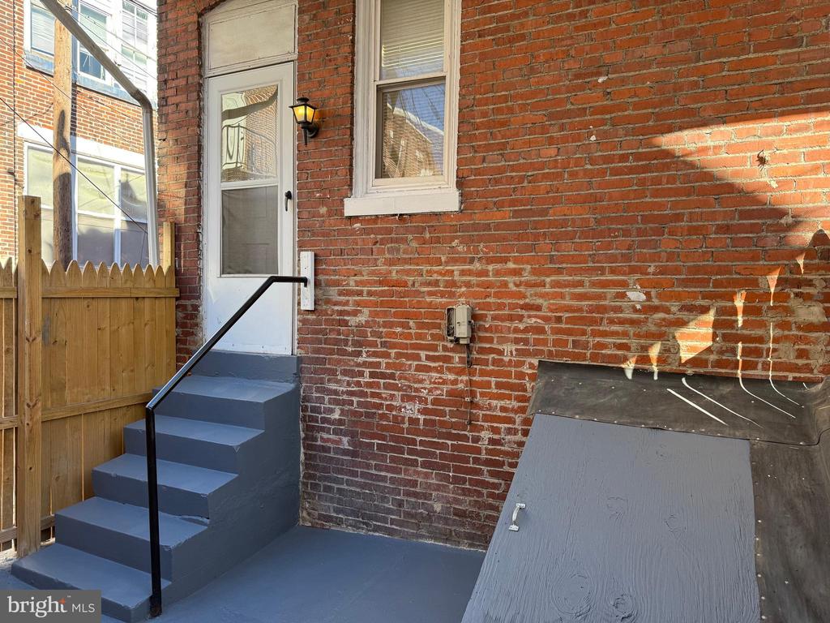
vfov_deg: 56.8
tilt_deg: -0.3
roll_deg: -1.0
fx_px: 575
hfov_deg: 71.6
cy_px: 312
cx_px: 415
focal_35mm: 24
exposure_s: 1/329
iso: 100
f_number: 1.78
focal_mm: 6.76
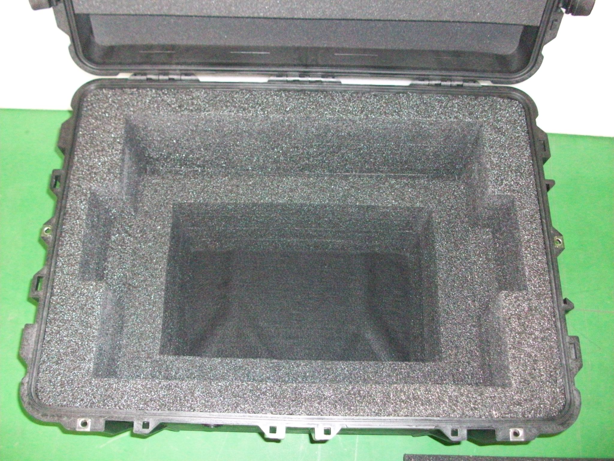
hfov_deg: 54.0
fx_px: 603
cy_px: 230
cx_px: 307
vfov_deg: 41.8
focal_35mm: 34
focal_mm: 5.7
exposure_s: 1/60
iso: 320
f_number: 2.8
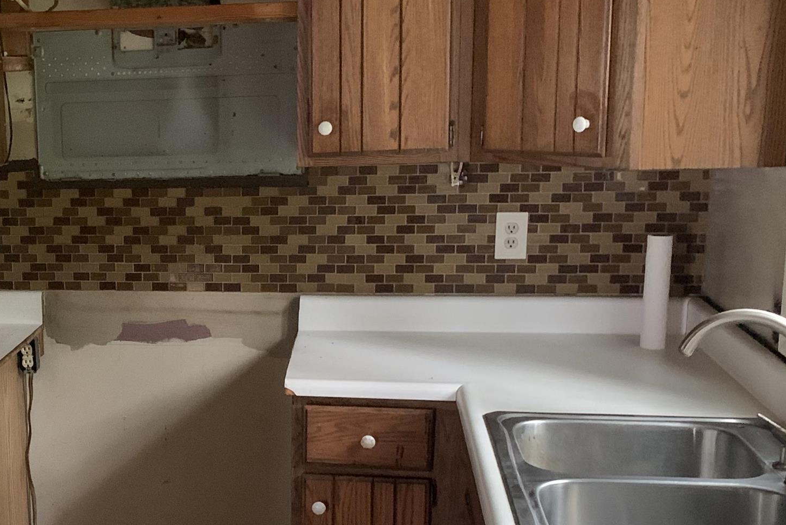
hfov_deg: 33.3
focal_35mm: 57
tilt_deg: -13.7
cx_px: 88
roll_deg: +2.1
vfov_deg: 23.7
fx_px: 1245
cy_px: 356
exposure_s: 1/30
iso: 800
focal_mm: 4.25
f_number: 1.8
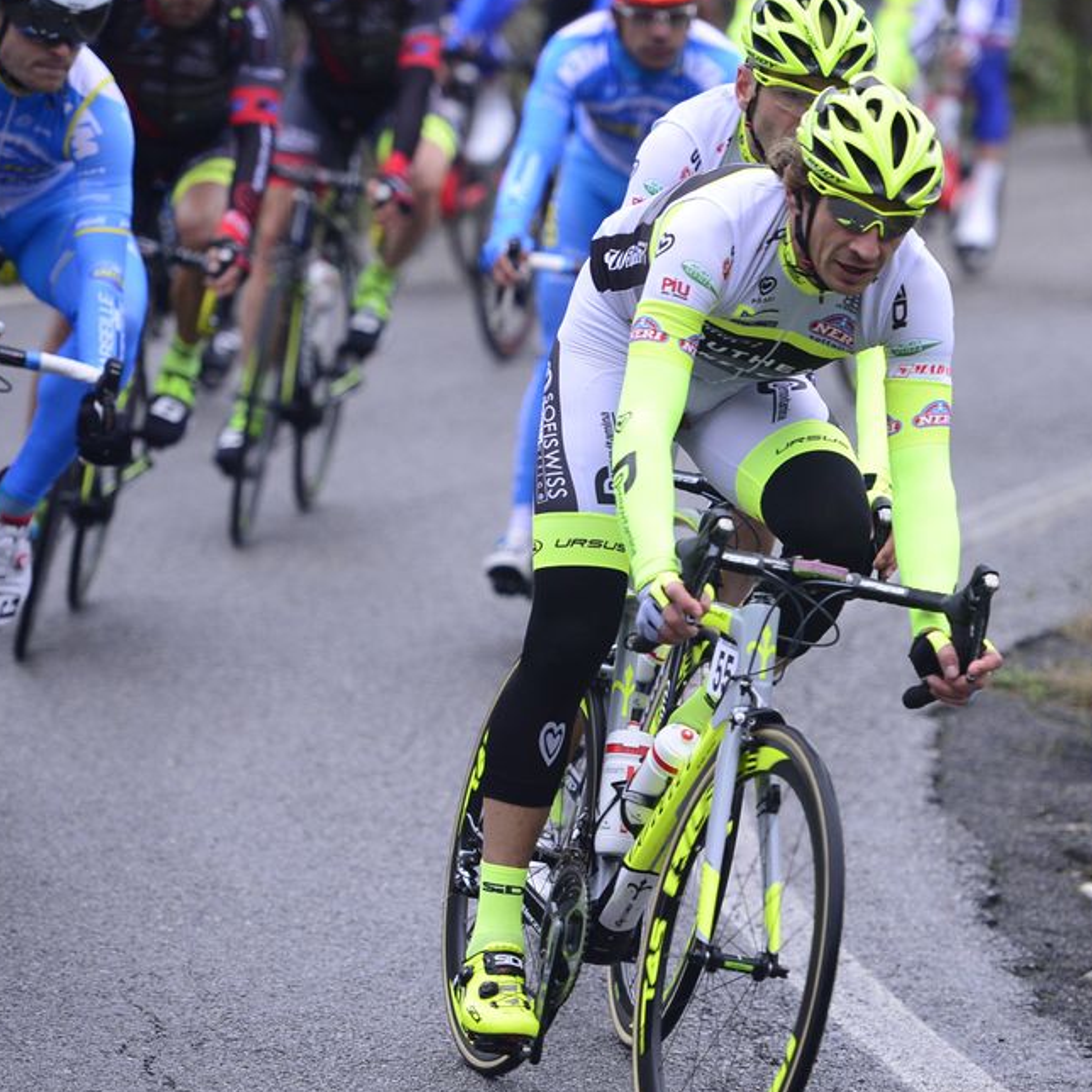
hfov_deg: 6.9
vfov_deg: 6.9
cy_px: 569
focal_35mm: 253
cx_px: 724
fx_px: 9030
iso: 1000
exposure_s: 1/640
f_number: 2.8
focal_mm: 160
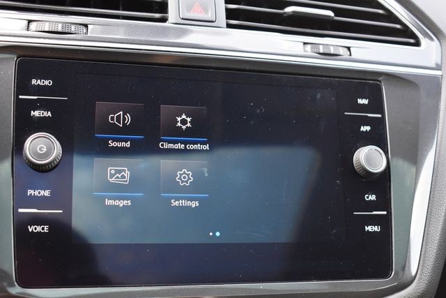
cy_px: 149
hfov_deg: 43.6
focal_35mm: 45
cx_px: 223
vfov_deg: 29.9
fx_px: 558
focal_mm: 30
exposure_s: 1/250
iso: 800
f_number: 4.2
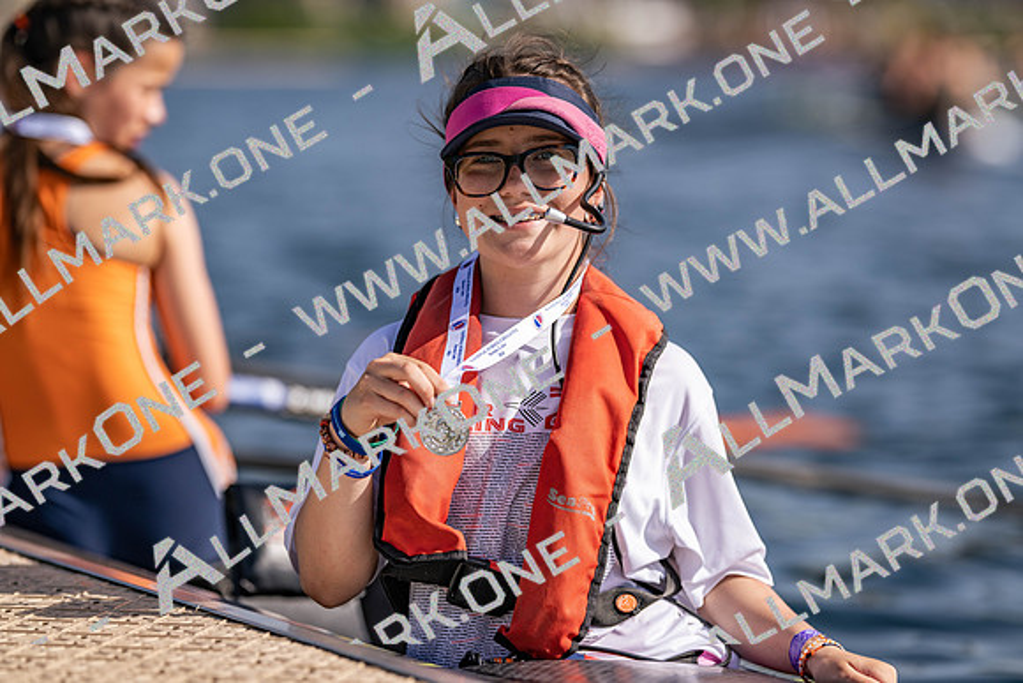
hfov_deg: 15.2
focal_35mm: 135
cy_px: 342
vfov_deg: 10.2
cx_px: 512
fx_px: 3837
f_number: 1.8
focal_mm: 135
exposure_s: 1/6400
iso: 64
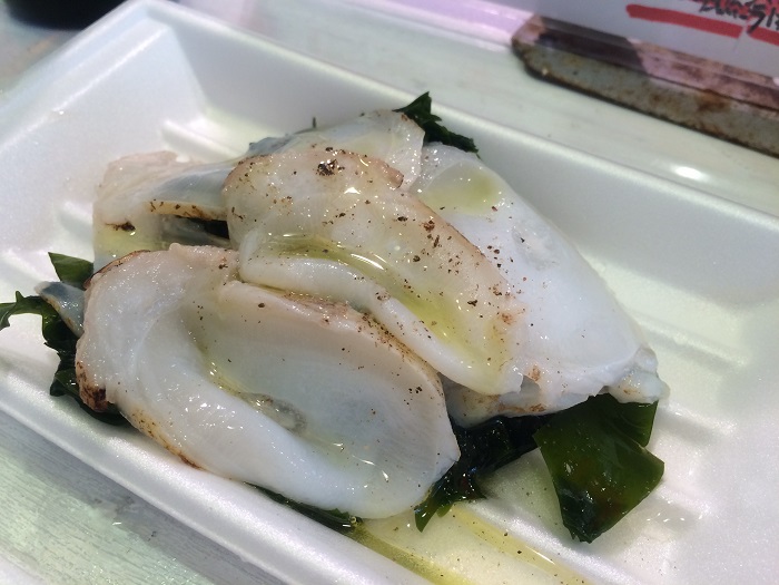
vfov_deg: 48.2
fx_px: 653
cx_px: 390
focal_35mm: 29
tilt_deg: -50.4
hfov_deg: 61.7
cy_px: 292
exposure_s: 1/30
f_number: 2.2
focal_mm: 4.15
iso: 32
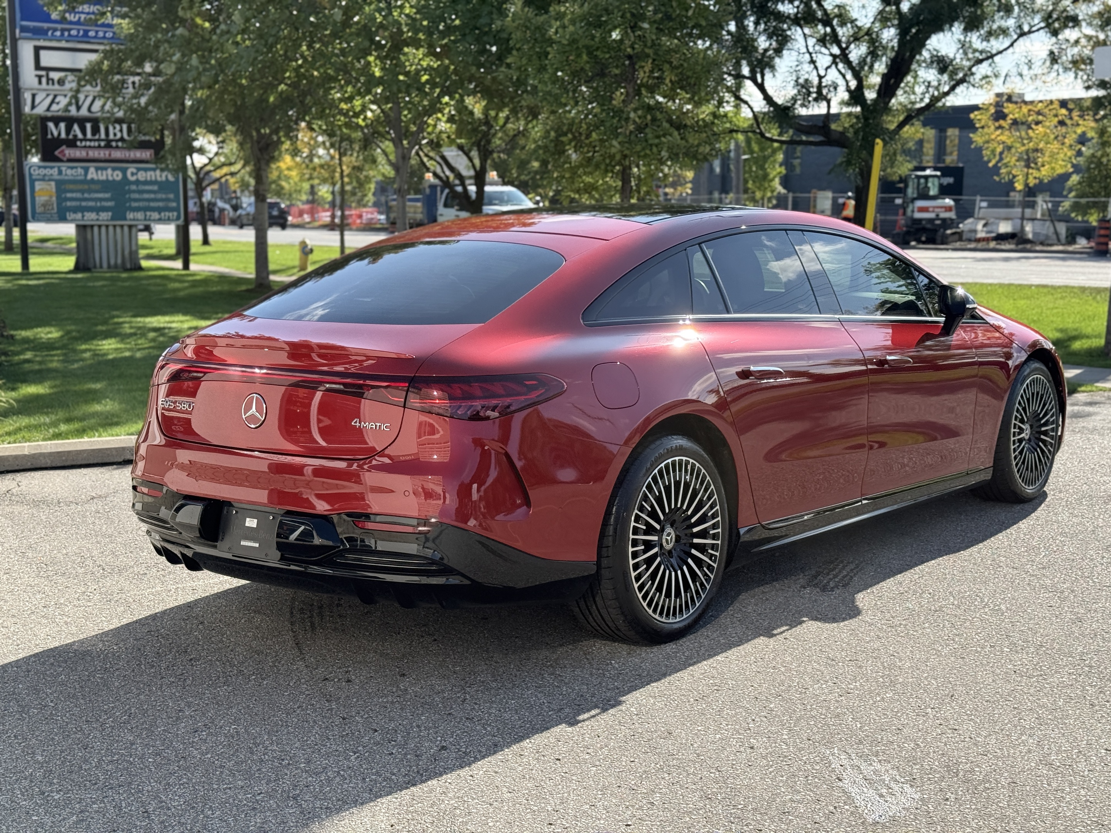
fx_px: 1541
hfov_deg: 39.7
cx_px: 556
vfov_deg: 30.3
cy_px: 416
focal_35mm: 48
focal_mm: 6.76
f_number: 1.78
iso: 100
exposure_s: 1/2976
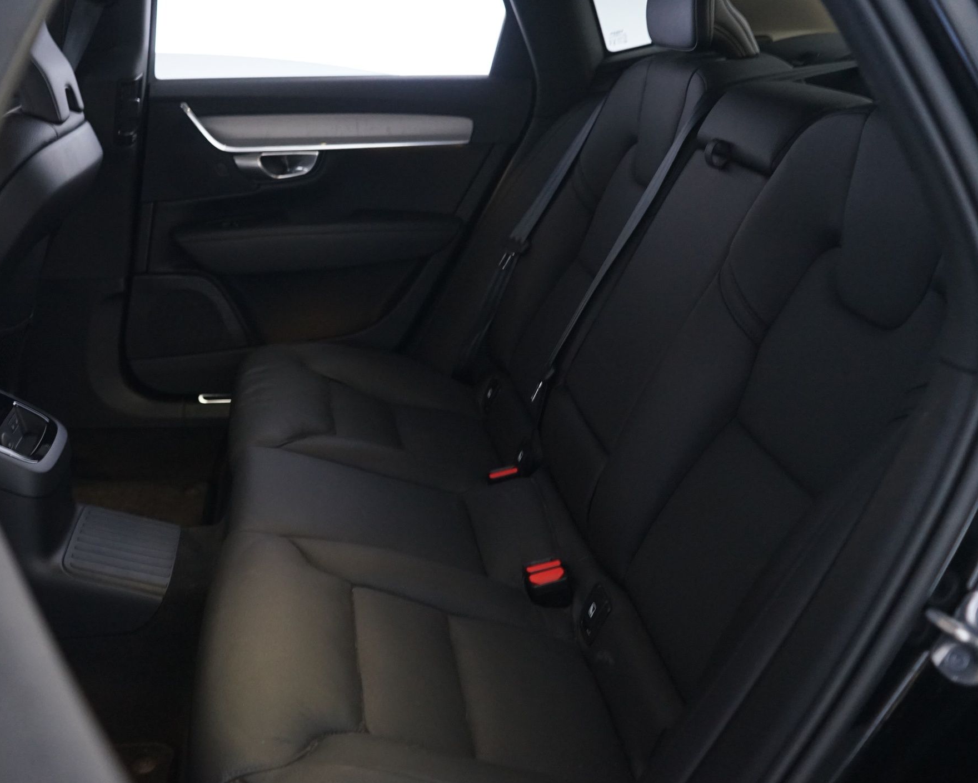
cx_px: 346
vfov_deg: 34.1
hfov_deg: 41.6
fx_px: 1274
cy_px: 356
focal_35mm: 44
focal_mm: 33
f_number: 3.5
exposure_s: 1/8
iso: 2500
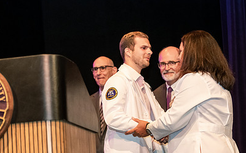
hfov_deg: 16.4
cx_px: 157
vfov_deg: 10.3
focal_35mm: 127
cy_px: 99
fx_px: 851
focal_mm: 86
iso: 3200
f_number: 3.5
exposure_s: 1/200
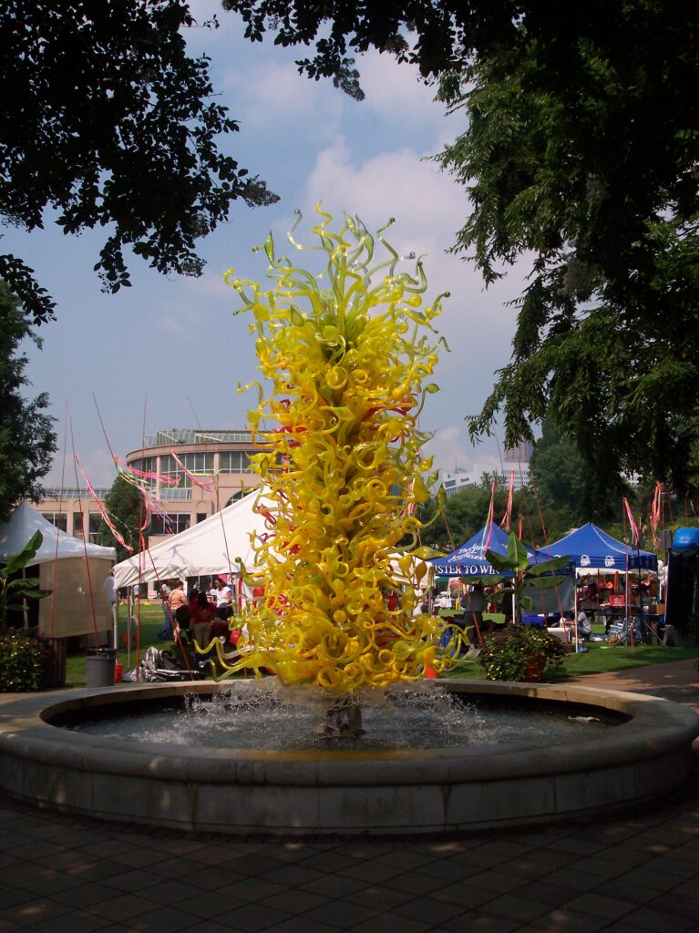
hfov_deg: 37.7
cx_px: 350
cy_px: 466
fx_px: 1024
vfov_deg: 49.0
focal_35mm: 38
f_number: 4.8
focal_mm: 8
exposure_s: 1/1000
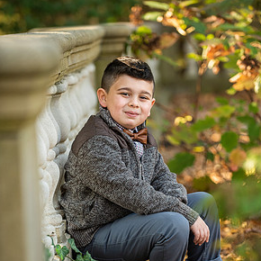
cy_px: 178
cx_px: 133
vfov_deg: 8.8
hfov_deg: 8.8
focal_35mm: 198
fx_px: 1689
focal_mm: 150
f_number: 3.5
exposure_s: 1/200
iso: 250
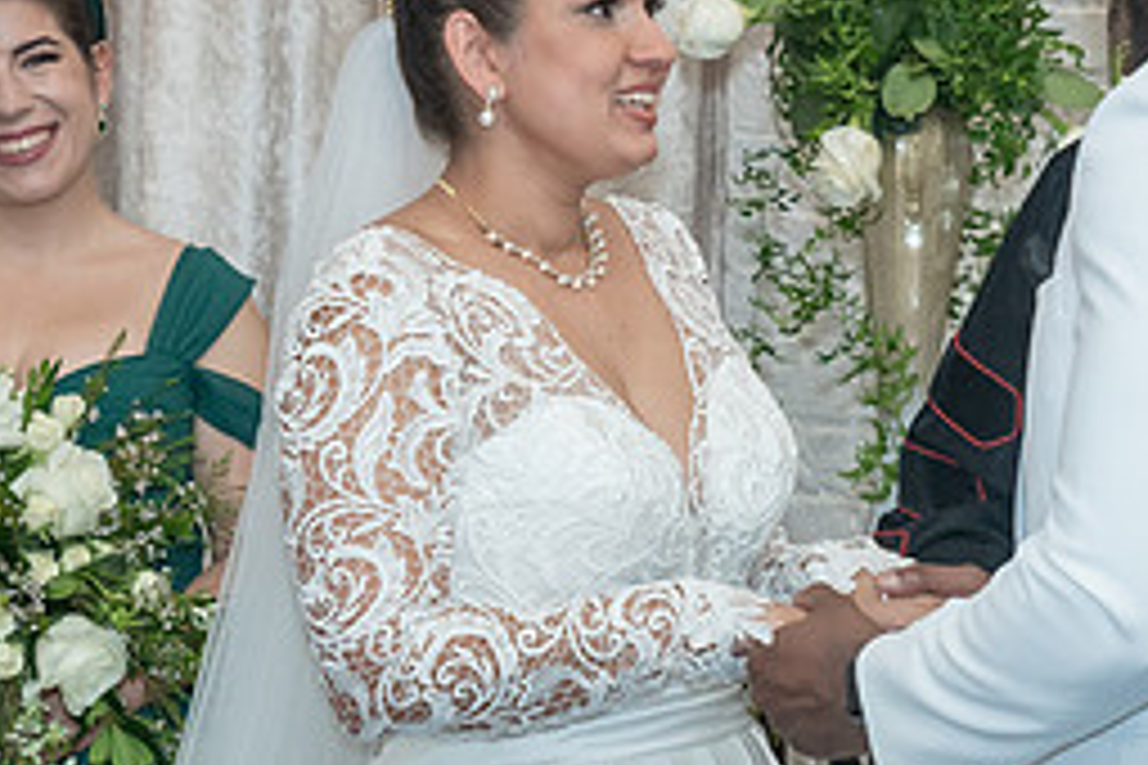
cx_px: 846
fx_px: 6632
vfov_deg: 6.6
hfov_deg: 9.9
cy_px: 127
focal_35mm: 208
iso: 2000
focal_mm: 70
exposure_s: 1/250
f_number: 4
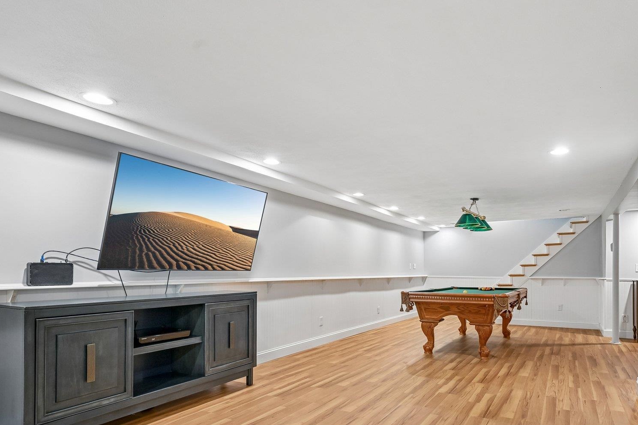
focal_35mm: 22
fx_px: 390
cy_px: 271
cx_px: 377
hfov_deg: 77.8
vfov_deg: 56.4
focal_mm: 16
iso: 400
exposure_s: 1/3.33
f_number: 8
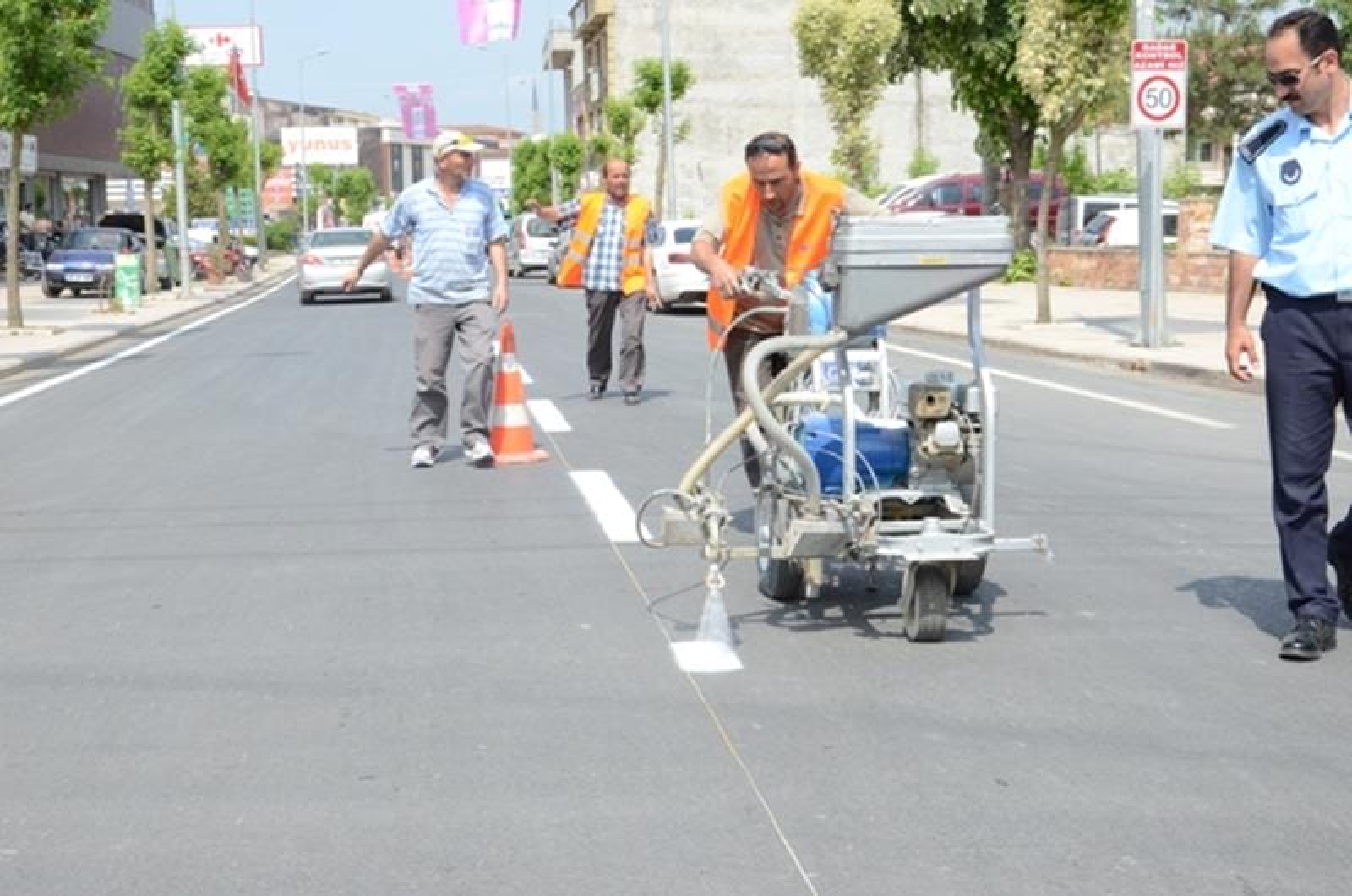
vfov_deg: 25.6
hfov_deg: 37.9
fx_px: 1968
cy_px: 448
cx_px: 676
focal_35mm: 52
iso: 1250
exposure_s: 1/640
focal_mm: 35
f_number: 16
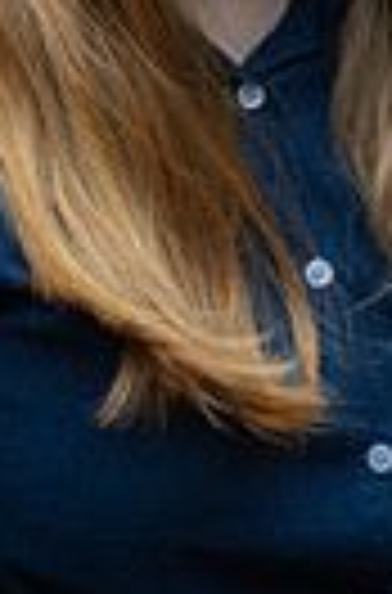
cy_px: -360
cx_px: 155
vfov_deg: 11.4
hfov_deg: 8.0
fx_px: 2815
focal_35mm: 171
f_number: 2.5
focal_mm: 50
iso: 200
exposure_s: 1/320
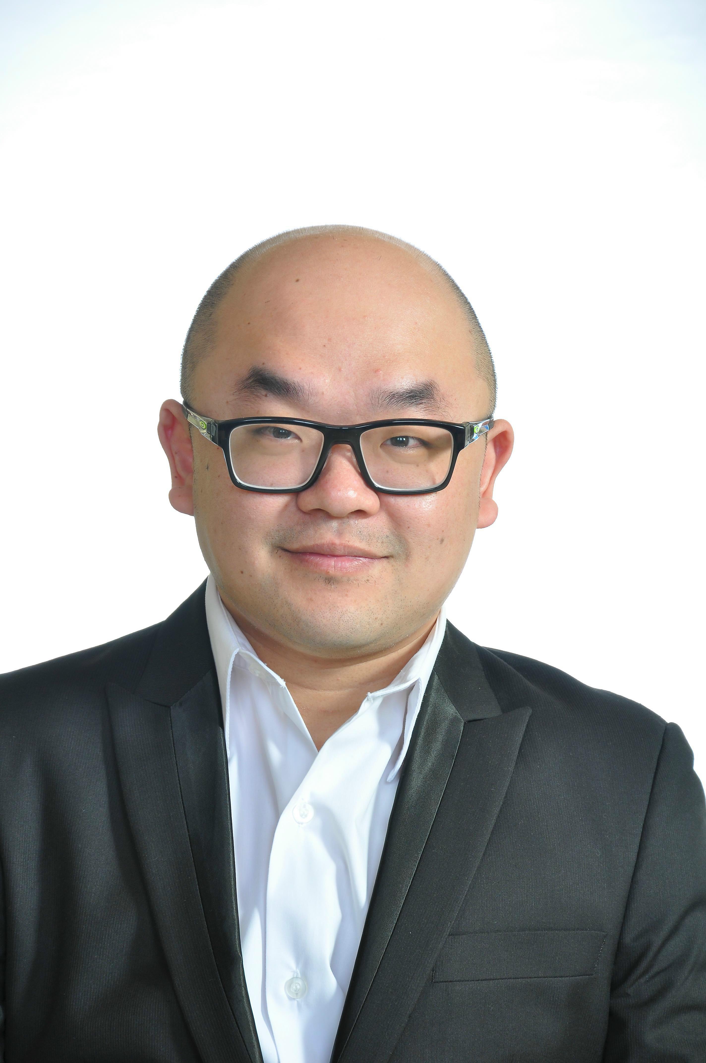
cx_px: 353
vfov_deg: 11.8
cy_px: 532
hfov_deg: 7.9
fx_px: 5131
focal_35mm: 174
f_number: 8
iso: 200
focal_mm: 116
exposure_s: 1/160
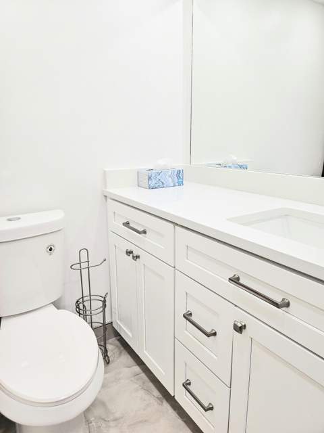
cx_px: 162
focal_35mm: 24
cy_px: 216
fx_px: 300
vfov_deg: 71.6
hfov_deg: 56.8
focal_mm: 5
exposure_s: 1/120
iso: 50
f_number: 1.8
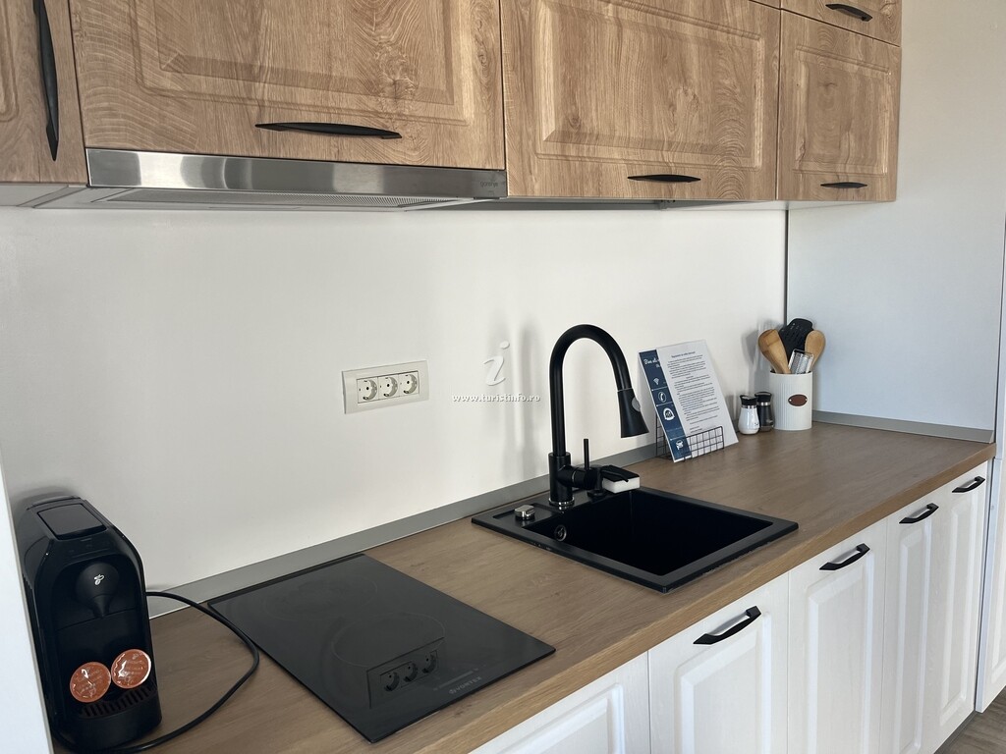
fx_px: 756
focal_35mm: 26
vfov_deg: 53.1
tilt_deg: -9.2
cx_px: 503
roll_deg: +3.2
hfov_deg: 67.3
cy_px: 377
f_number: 1.6
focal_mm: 5.1
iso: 125
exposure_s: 1/121
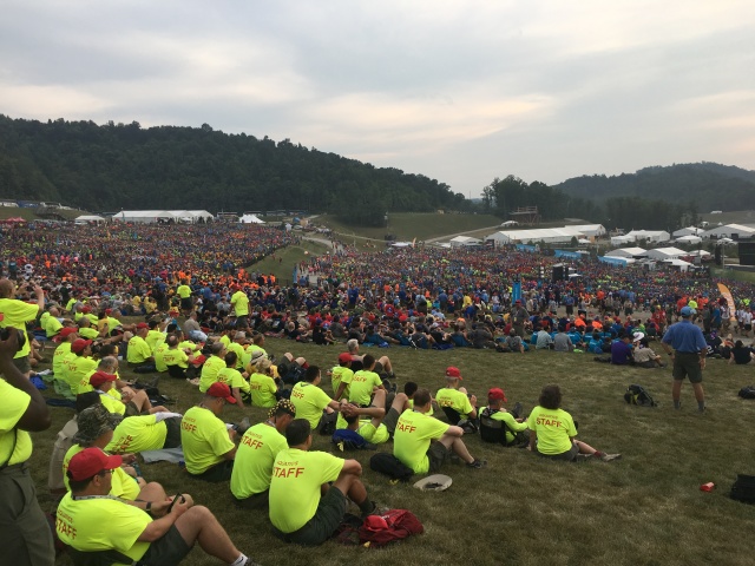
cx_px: 378
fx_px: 633
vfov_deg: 48.2
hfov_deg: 61.7
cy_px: 283
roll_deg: +4.8
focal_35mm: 29
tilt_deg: -3.8
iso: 25
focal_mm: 4.15
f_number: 2.2
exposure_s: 1/503
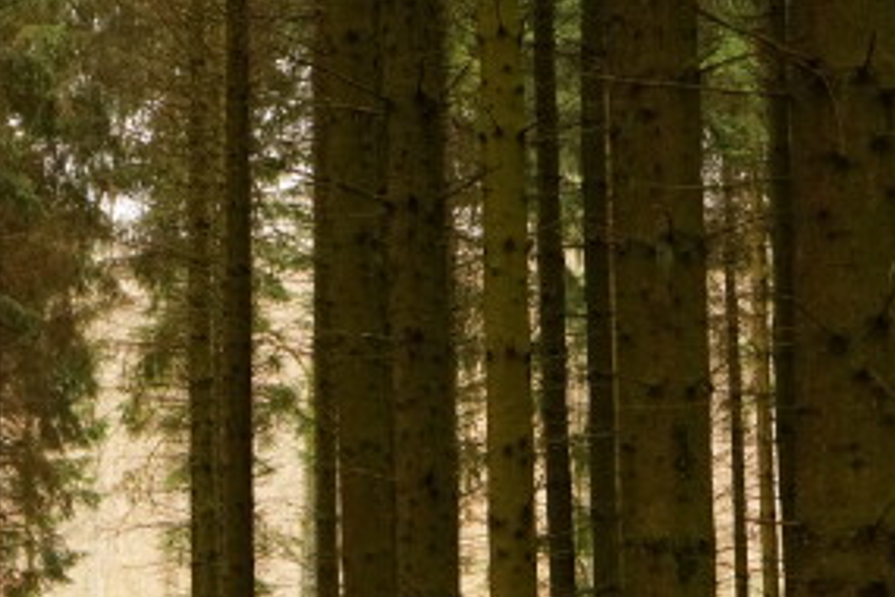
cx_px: 110
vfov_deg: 10.9
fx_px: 3107
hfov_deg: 16.2
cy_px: 452
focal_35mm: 125
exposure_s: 1/250
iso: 4000
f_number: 4
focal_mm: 45
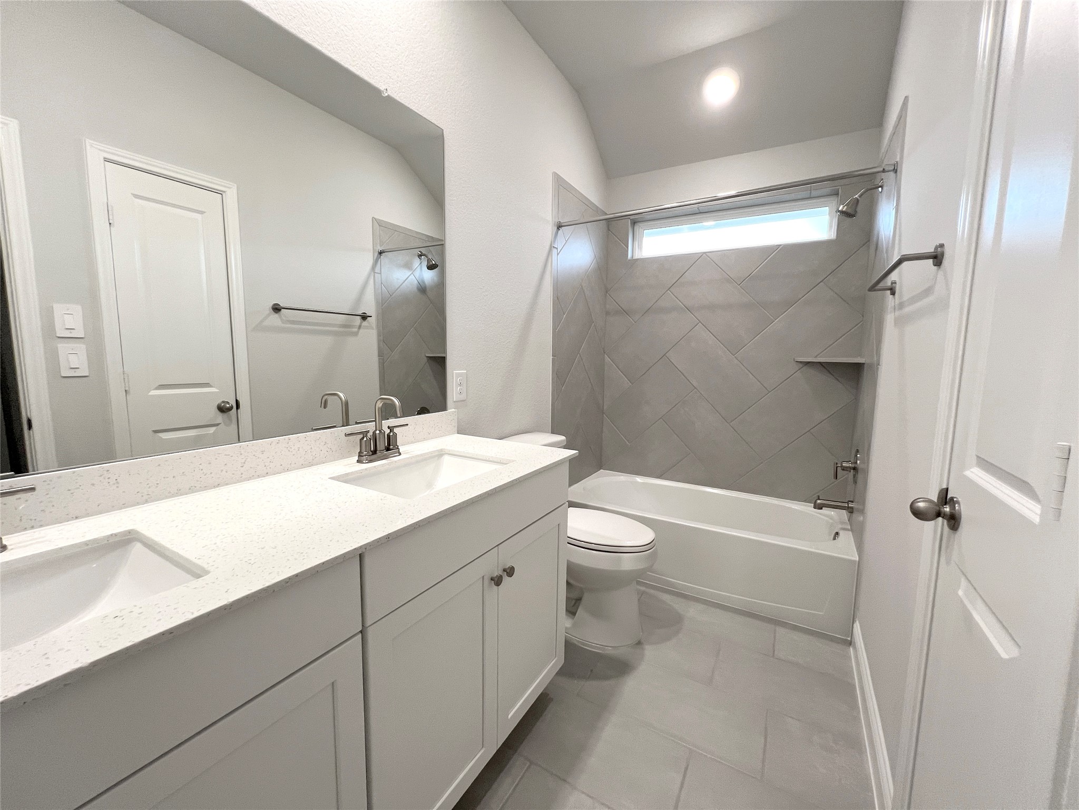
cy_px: 405
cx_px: 540
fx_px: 405
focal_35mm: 13
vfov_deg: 89.9
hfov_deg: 106.2
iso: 125
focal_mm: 1.57
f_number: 1.8
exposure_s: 1/120
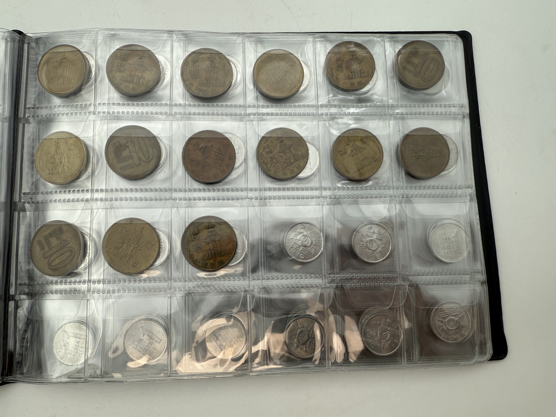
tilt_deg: -80.4
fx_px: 385
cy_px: 208
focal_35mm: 24
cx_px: 278
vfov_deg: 56.8
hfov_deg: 71.6
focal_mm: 2.22
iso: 40
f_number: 2.2
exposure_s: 1/270
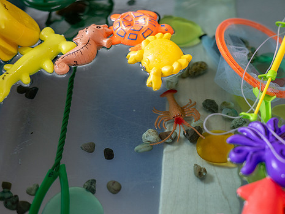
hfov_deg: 32.1
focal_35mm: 60
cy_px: 112
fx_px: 494
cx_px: 172
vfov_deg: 24.4
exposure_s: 1/500
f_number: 2.8
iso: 1000
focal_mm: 50
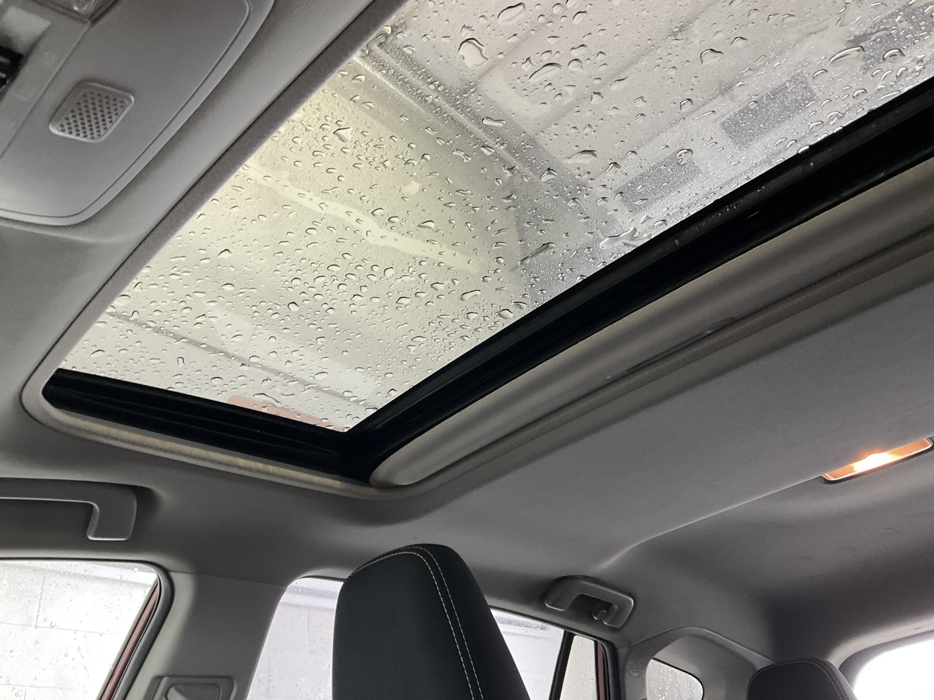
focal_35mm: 29
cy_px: 350
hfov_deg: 61.7
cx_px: 467
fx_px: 782
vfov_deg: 48.2
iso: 160
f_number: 1.8
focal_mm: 3
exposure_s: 1/60
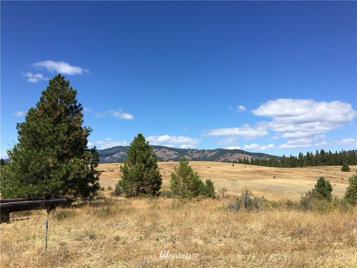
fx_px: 299
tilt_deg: +7.2
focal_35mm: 29
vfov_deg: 48.2
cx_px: 178
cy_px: 134
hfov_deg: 61.7
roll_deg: +0.8
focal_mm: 4.15
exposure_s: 1/1832
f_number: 2.2
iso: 25
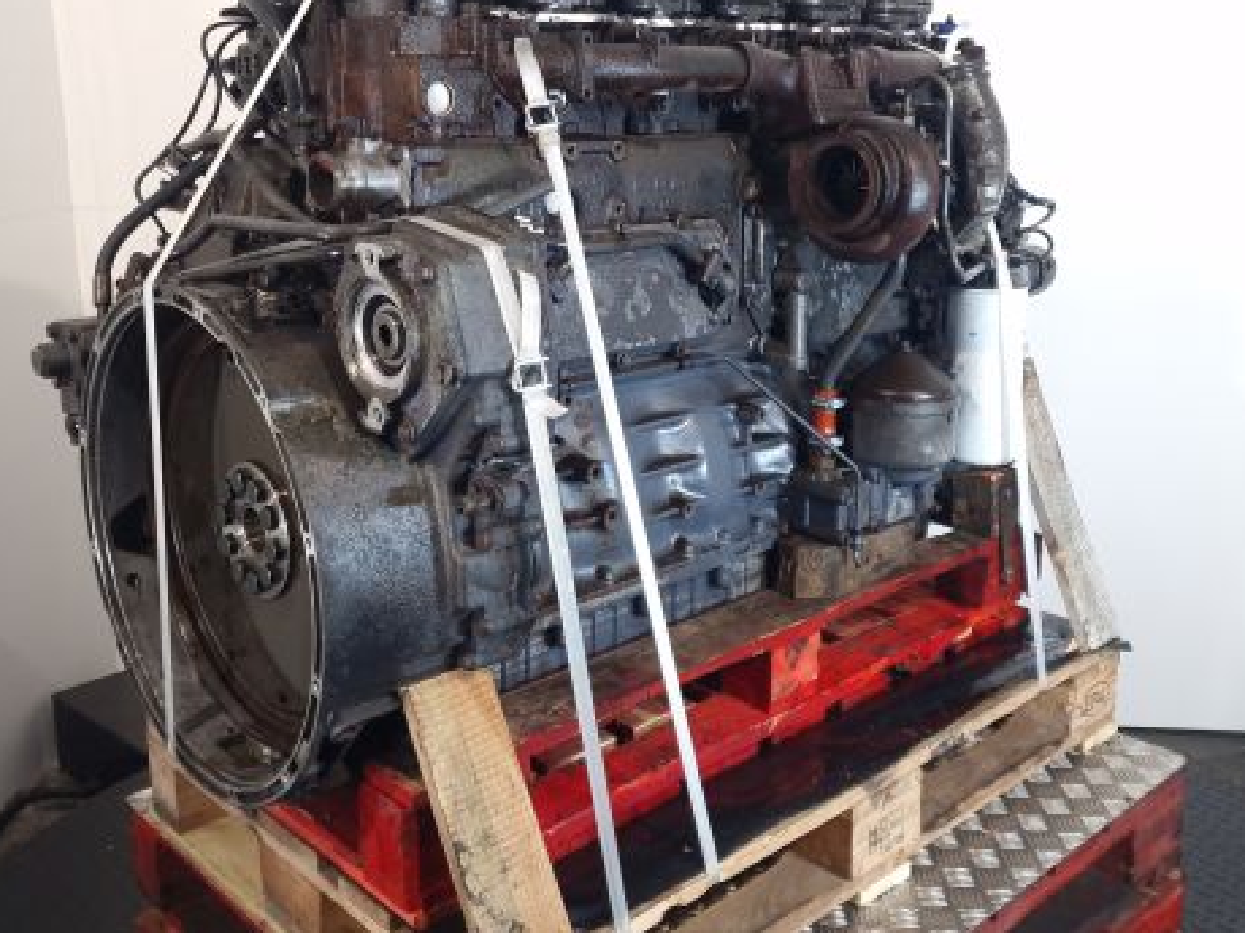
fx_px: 1079
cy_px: 379
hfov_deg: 60.0
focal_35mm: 30
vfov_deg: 46.6
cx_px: 625
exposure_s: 1/50
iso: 100
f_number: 1.8
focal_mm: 6.4
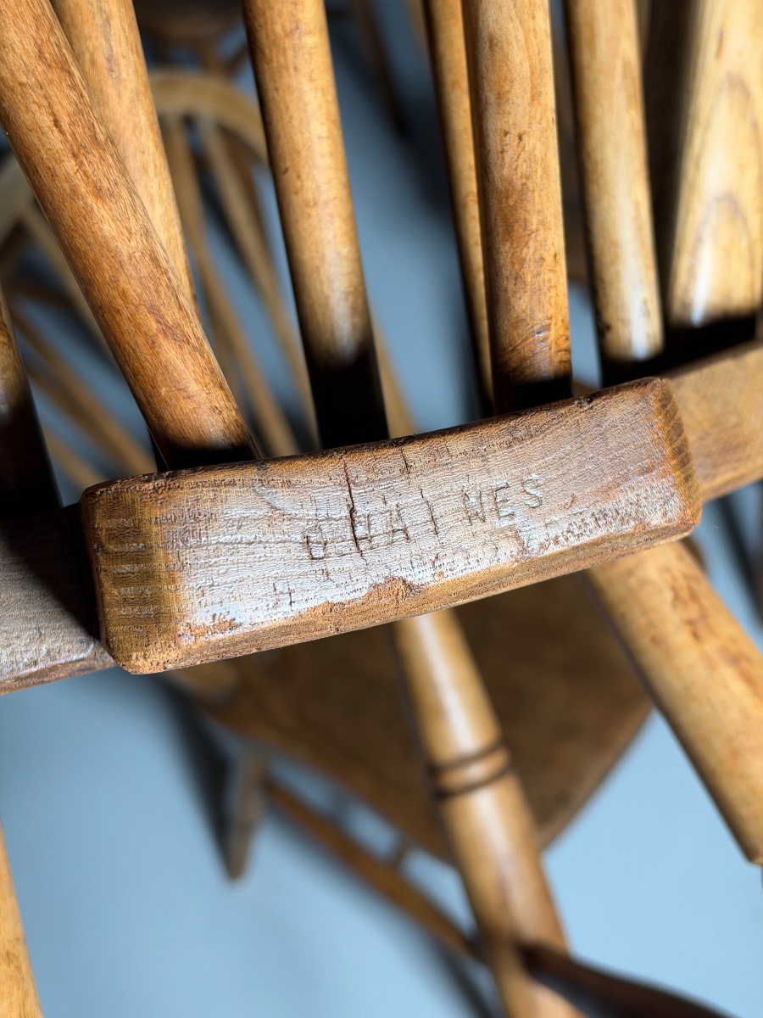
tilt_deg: -53.4
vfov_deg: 39.7
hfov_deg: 30.3
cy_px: 509
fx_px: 1411
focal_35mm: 48
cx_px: 382
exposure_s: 1/54
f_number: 1.8
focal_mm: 6.93
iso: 100
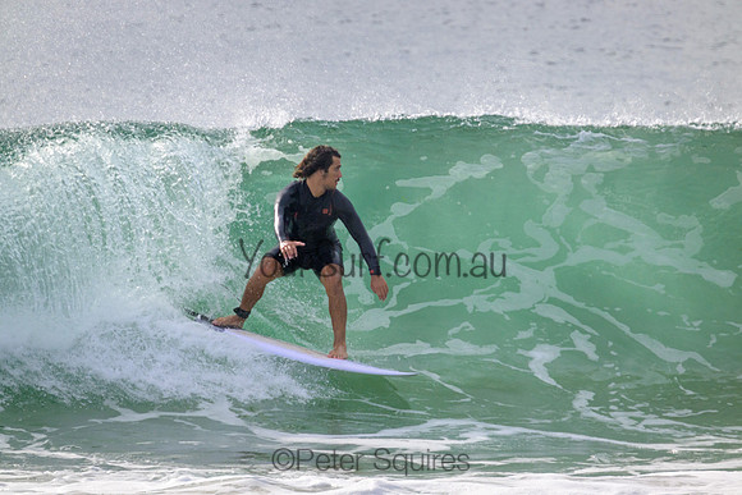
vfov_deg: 1.7
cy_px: 248
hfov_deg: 2.6
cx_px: 371
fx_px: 16492
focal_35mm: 800
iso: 900
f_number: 11
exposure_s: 1/2000
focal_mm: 800
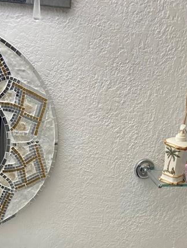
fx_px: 525
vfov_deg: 24.9
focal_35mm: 73
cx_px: 103
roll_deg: -5.5
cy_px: 271
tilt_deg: -27.1
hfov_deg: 20.2
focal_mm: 4.25
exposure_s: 1/120
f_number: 1.8
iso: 80
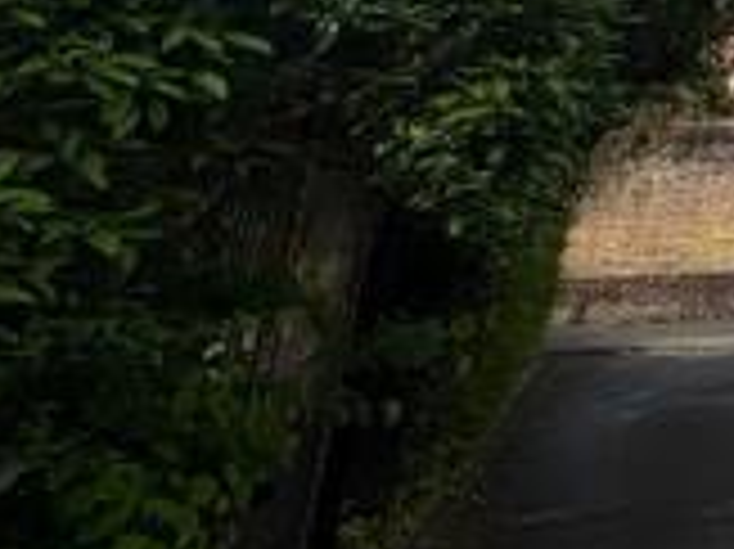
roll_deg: +0.7
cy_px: -364
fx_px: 1865
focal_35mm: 88
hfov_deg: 12.6
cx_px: 2035
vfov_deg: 15.0
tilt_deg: +16.6
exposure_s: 1/2674
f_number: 2.2
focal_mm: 2.22
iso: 50
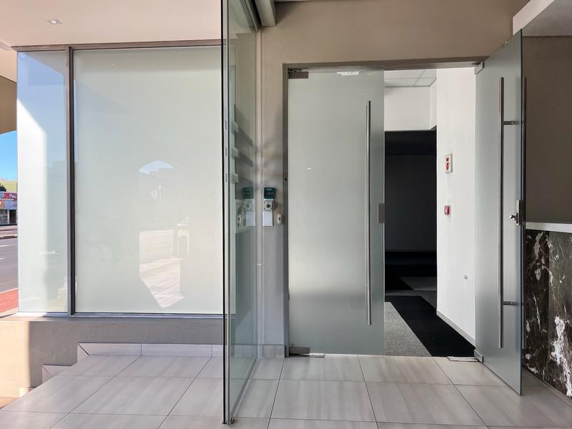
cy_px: 214
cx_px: 286
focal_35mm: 26
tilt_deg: -0.5
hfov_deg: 67.3
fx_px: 430
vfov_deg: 53.1
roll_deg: +1.1
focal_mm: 5.1
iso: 50
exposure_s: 1/688
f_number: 1.6
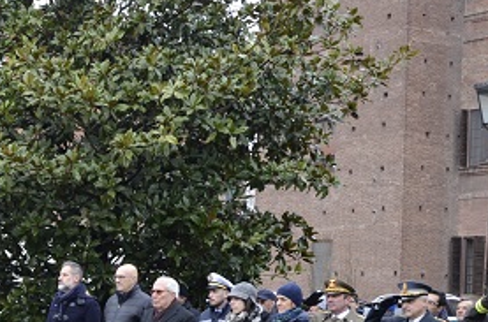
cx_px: -83
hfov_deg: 21.0
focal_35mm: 91
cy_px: 355
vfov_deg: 14.6
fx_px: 1230
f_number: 5.6
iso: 400
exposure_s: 1/125
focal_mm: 24
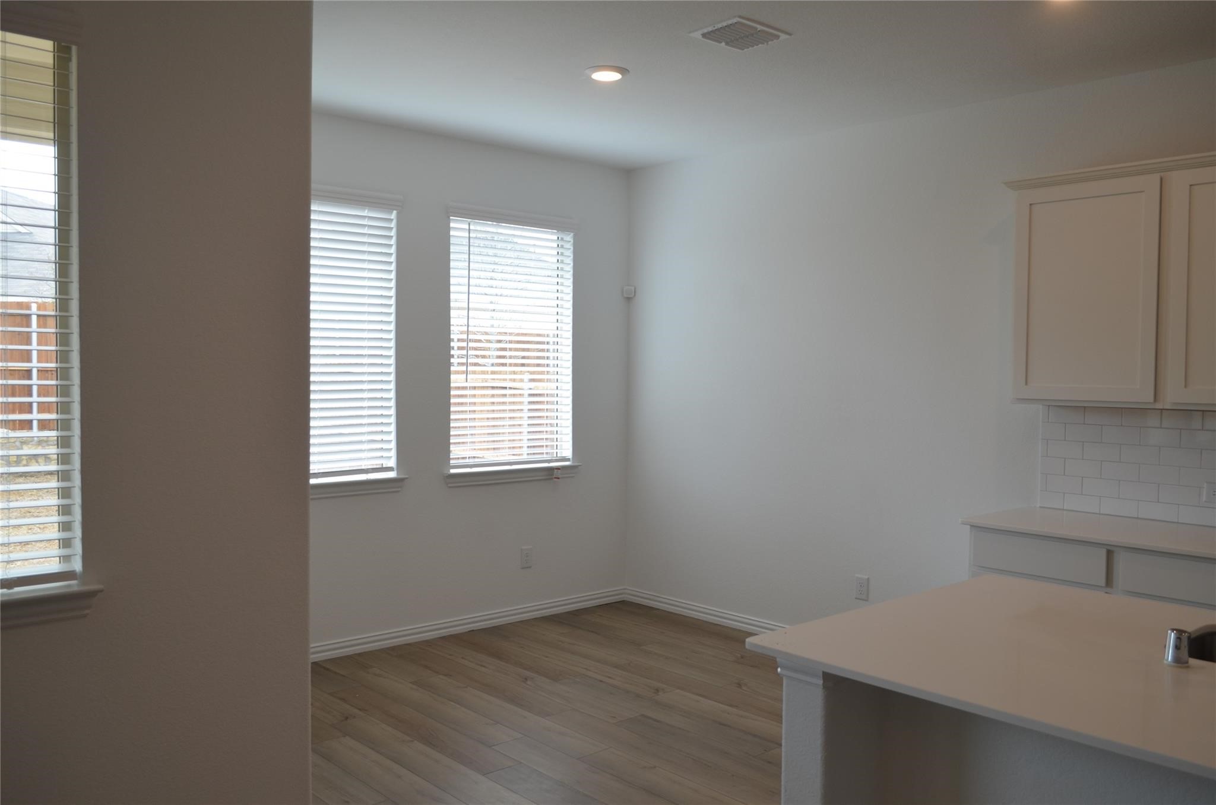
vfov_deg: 43.4
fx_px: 1011
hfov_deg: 62.0
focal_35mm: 30
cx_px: 608
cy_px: 402
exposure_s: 1/125
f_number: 5.6
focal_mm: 20
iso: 280
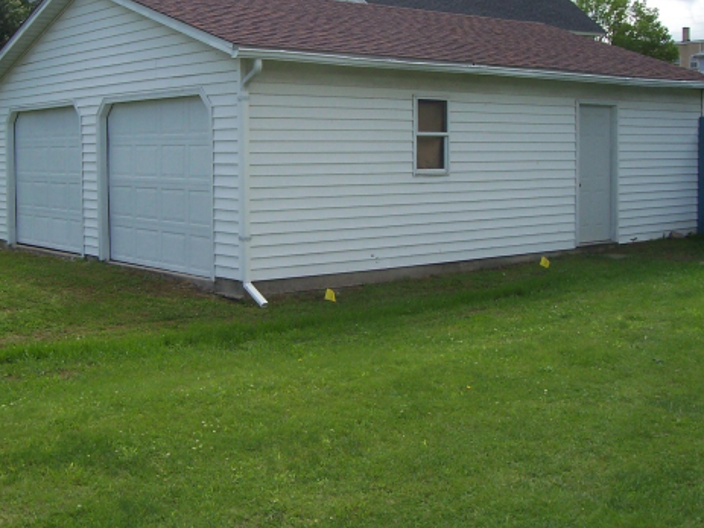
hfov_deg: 38.9
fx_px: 996
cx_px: 317
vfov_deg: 29.6
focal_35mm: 49
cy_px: 207
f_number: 5.6
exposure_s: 1/350
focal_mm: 5.6
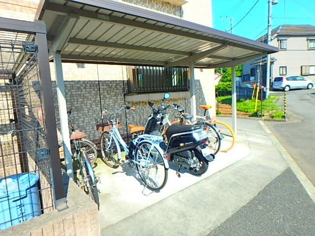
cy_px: 118
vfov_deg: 63.4
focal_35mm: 21
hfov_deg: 79.0
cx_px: 158
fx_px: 191
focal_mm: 3.7
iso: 125
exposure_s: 1/500
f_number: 3.5
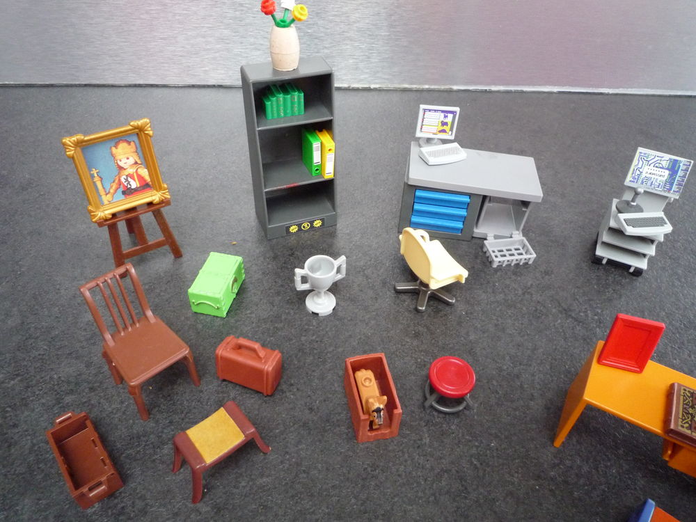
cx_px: 348
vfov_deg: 54.9
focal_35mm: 25
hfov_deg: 69.4
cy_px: 261
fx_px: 503
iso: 400
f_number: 2.8
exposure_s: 1/13
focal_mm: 4.4
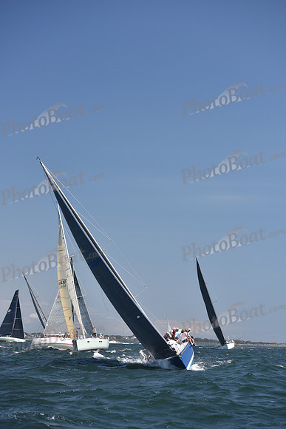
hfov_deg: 17.5
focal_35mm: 78
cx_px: 143
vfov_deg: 26.0
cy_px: 214
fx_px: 929
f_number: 4.5
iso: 250
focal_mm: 78
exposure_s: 1/1000
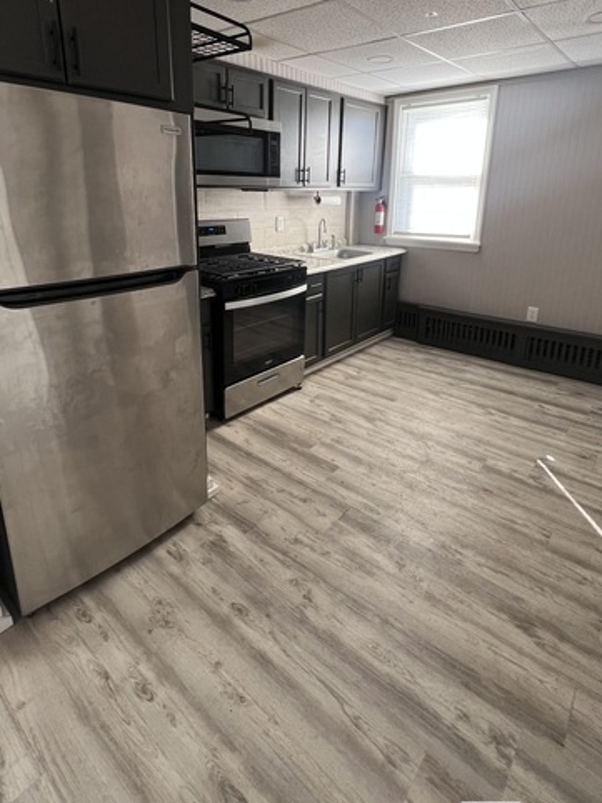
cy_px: 312
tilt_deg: -15.3
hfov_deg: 71.5
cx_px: 310
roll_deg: -0.4
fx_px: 418
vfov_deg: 86.4
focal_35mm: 18
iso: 80
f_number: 1.8
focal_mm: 1.57
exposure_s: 1/99
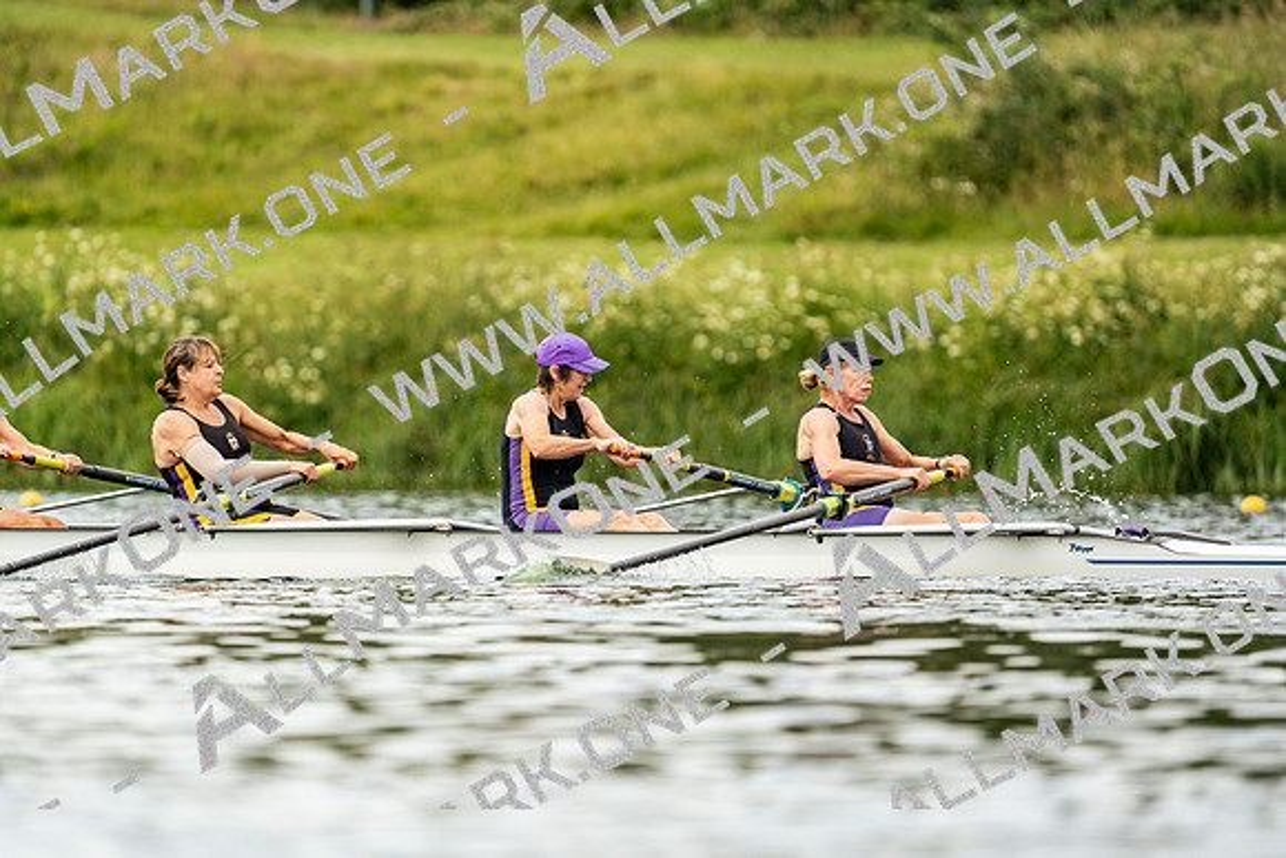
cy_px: 429
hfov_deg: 3.4
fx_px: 21437
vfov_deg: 2.3
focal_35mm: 600
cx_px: 643
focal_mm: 600
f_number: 6.3
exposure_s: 1/2000
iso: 500
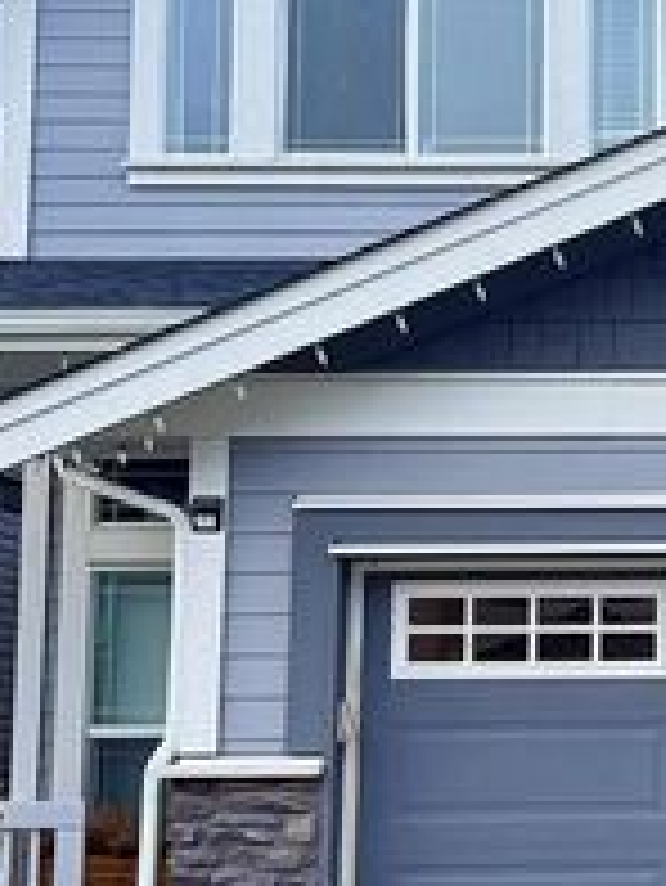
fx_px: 2665
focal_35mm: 104
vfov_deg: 18.9
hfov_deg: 13.4
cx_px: 994
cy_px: 470
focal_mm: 6.76
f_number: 1.78
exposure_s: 1/97
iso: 200
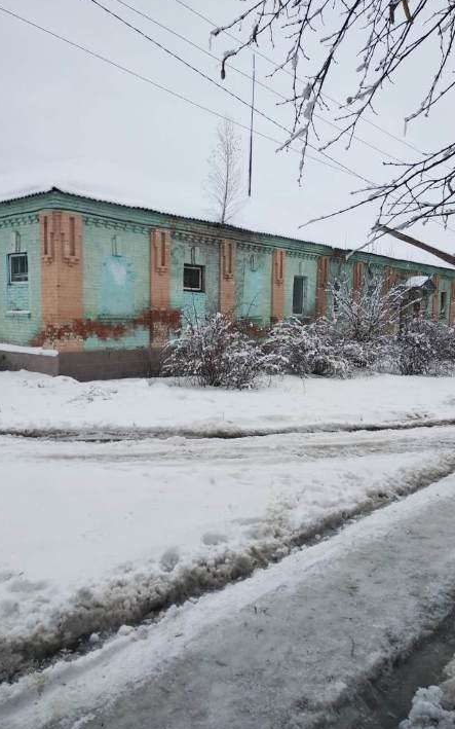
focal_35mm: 28
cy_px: 363
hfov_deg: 44.5
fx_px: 556
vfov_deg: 66.5
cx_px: 206
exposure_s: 1/994
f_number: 2.2
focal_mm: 3.81
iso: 100
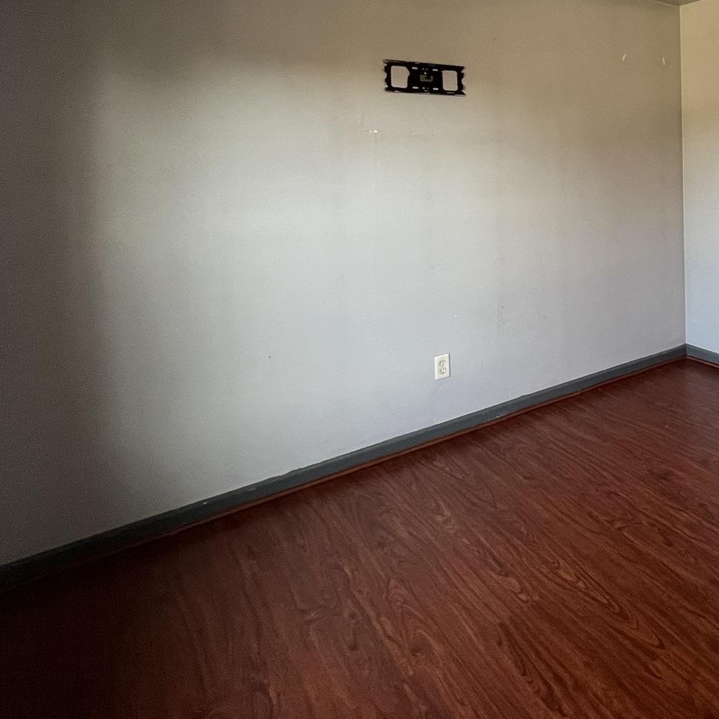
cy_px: 171
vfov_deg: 61.0
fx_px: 564
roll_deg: +1.2
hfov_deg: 55.4
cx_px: 661
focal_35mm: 24
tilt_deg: -1.5
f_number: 1.8
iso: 200
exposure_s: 1/60
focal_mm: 1.57
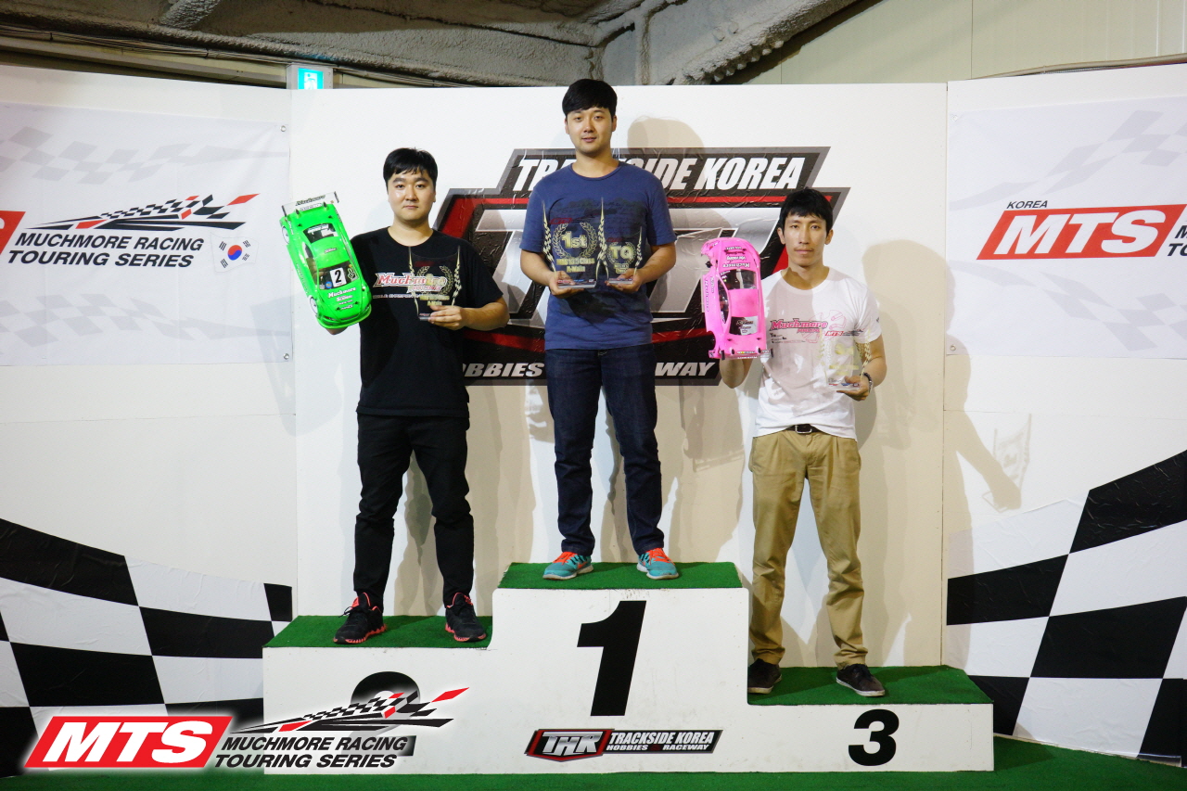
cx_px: 594
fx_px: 1450
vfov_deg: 30.5
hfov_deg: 44.5
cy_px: 396
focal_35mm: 44
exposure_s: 1/40
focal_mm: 44
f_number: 5.6
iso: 2500
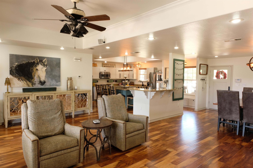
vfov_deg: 53.1
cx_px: 126
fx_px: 169
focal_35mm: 24
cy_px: 84
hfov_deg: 73.7
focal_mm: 16
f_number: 8
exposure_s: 1/10
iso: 800
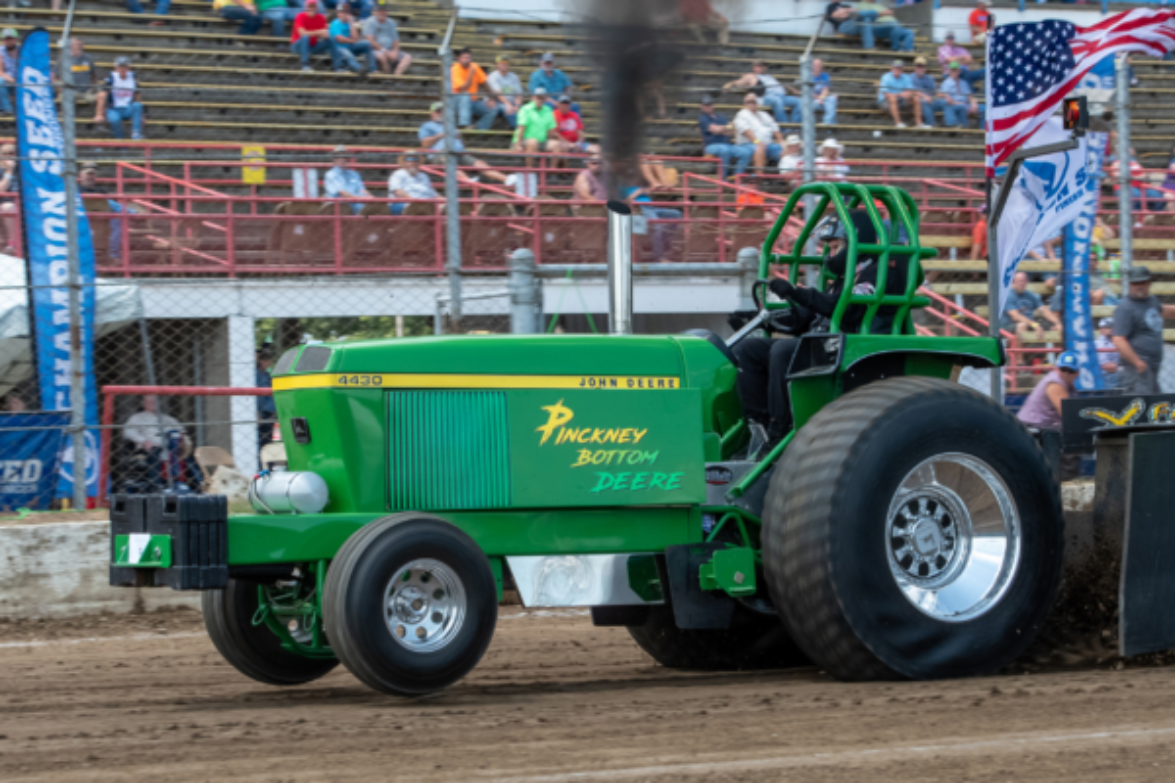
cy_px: 392
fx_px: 3427
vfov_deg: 13.0
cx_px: 588
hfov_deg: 19.5
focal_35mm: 105
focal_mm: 70
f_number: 9
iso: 320
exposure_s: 1/250
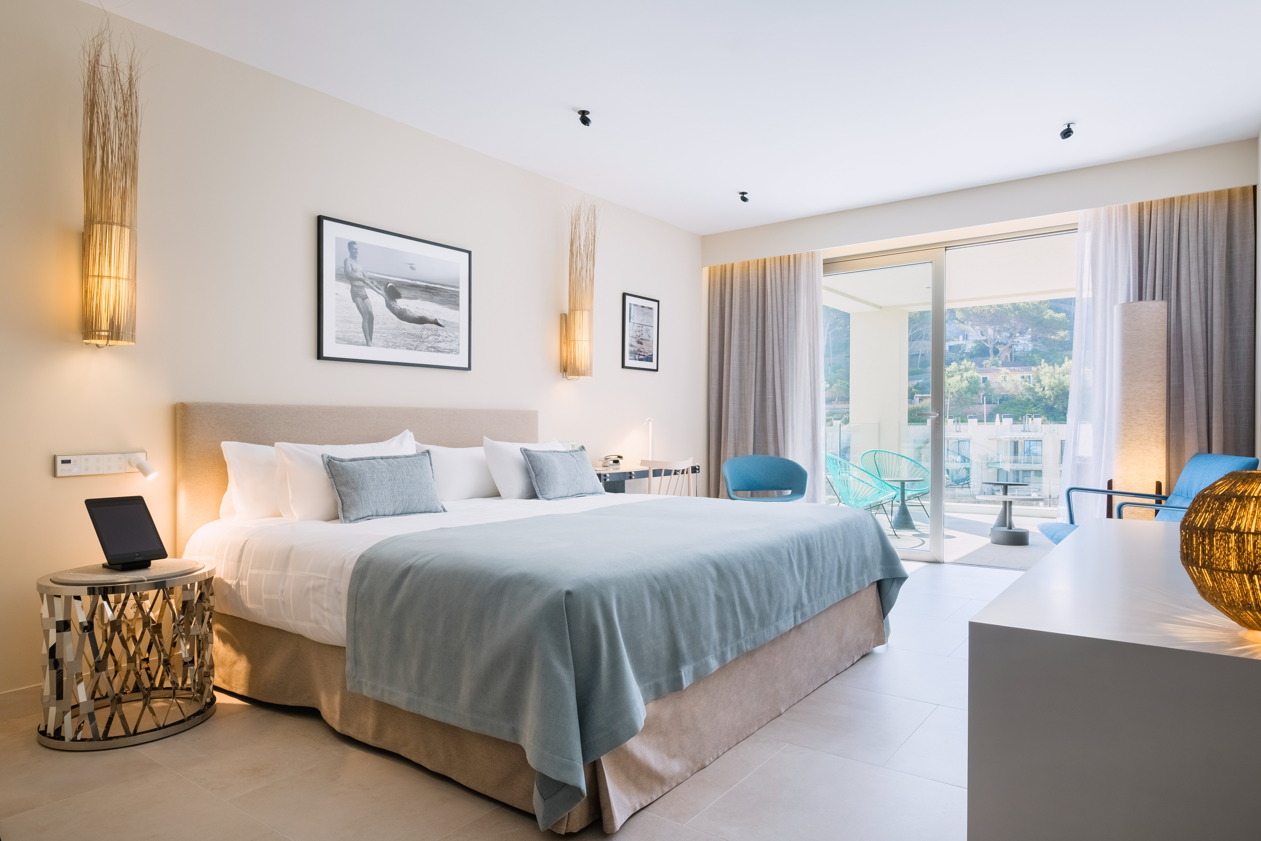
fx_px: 771
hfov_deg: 78.6
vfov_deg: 57.2
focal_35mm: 22
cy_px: 420
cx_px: 630
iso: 320
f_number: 10
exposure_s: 1/200
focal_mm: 14.5
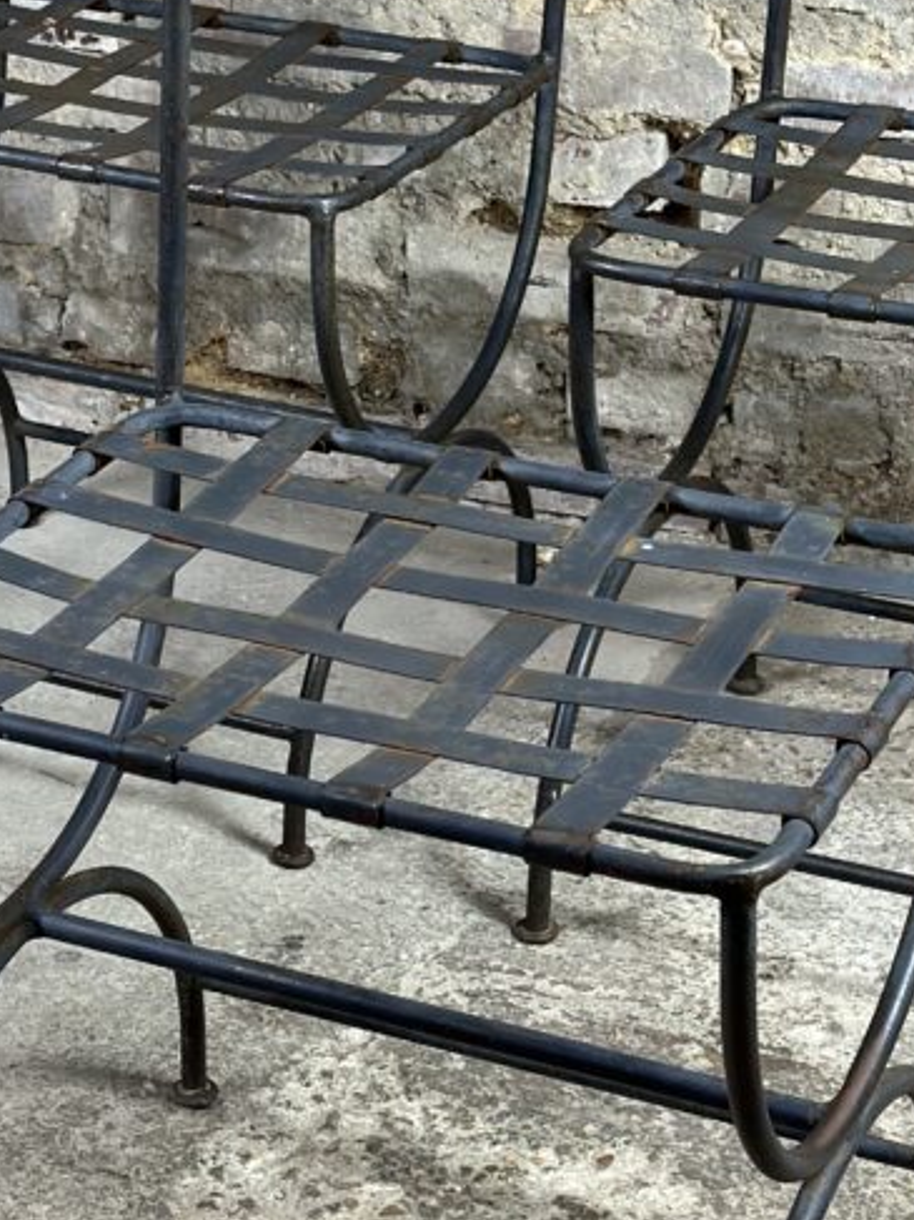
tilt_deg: -23.7
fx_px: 3557
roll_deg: +0.1
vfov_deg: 19.4
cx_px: 225
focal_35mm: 101
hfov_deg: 14.6
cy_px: 483
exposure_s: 1/50
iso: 200
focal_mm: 6.86
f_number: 1.78
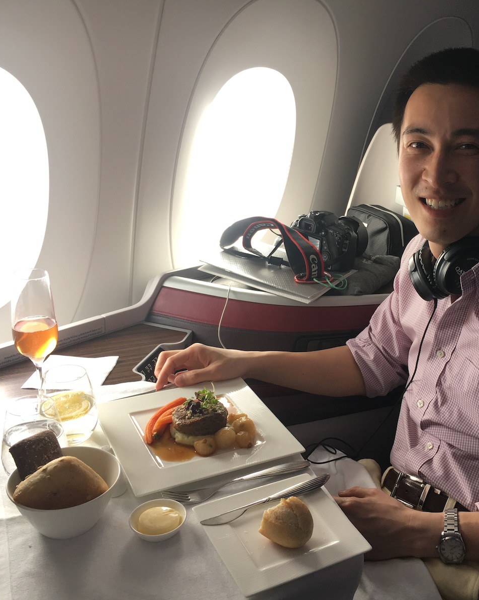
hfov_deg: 38.2
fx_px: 674
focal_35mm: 38
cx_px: 358
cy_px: 299
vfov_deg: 47.9
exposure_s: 1/120
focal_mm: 4.15
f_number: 2.2
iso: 32
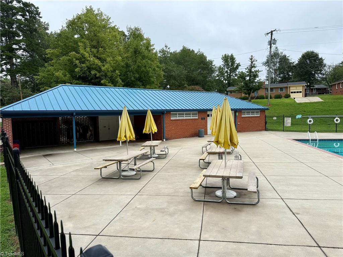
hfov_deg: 71.6
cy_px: 128
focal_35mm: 24
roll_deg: +1.4
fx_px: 238
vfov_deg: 56.8
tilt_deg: -2.4
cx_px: 172
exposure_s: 1/2611
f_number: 1.78
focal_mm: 6.76
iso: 80
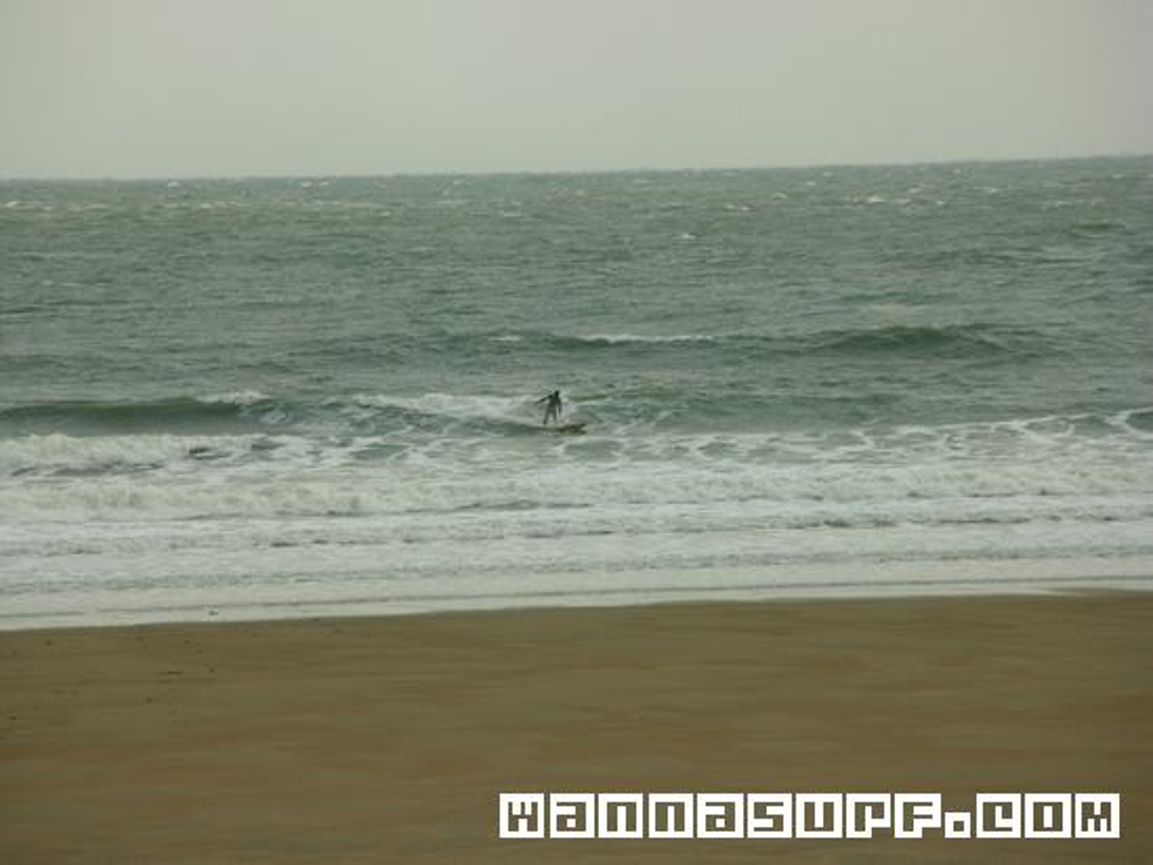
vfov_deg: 4.9
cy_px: 432
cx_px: 576
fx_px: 10095
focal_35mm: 303
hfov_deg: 6.5
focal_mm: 50
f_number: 4.4
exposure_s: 1/204
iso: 50
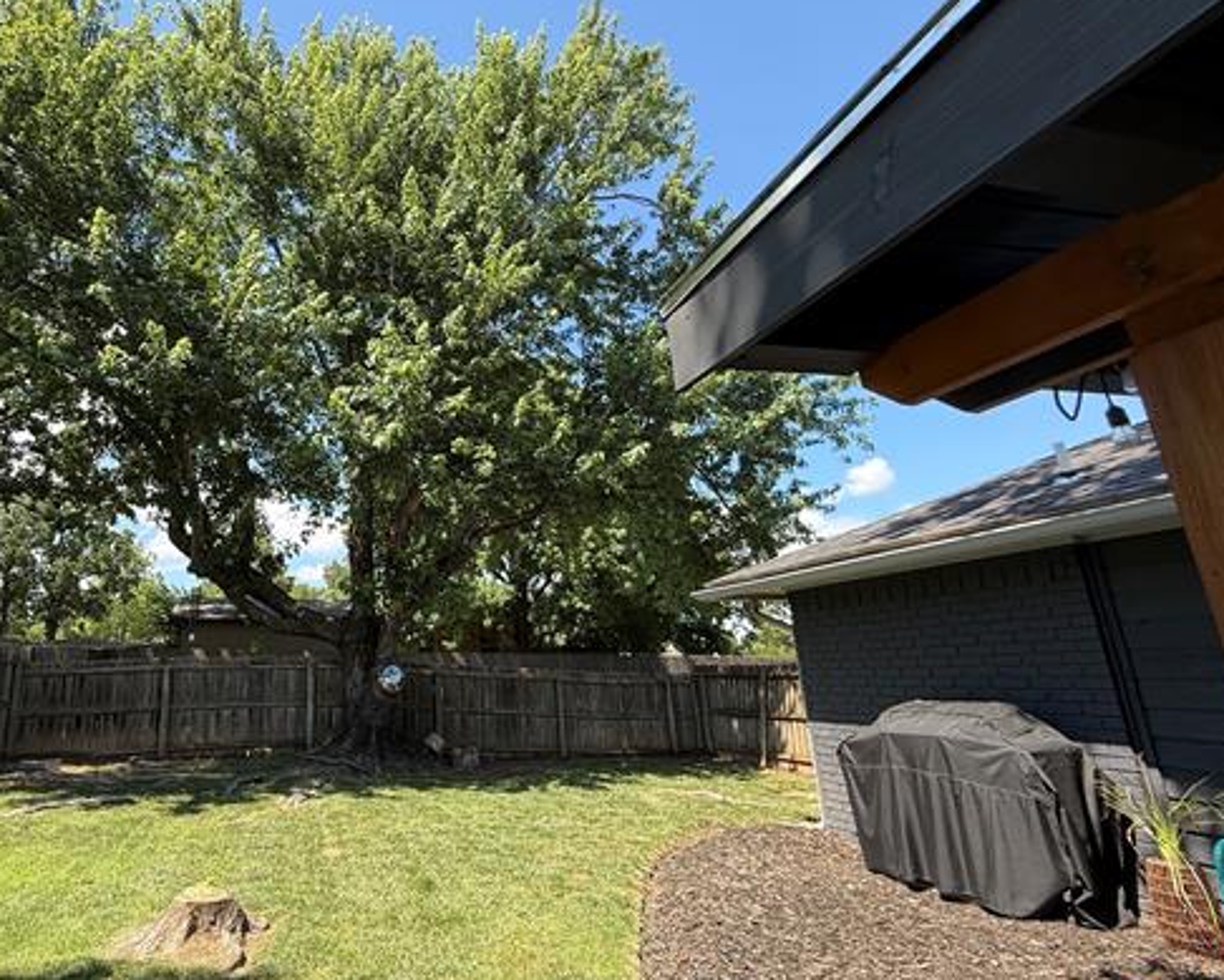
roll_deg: +1.4
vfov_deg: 73.8
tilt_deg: +15.2
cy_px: 506
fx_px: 652
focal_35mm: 18
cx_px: 436
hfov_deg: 84.1
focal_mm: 2.22
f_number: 2.2
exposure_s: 1/357
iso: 64
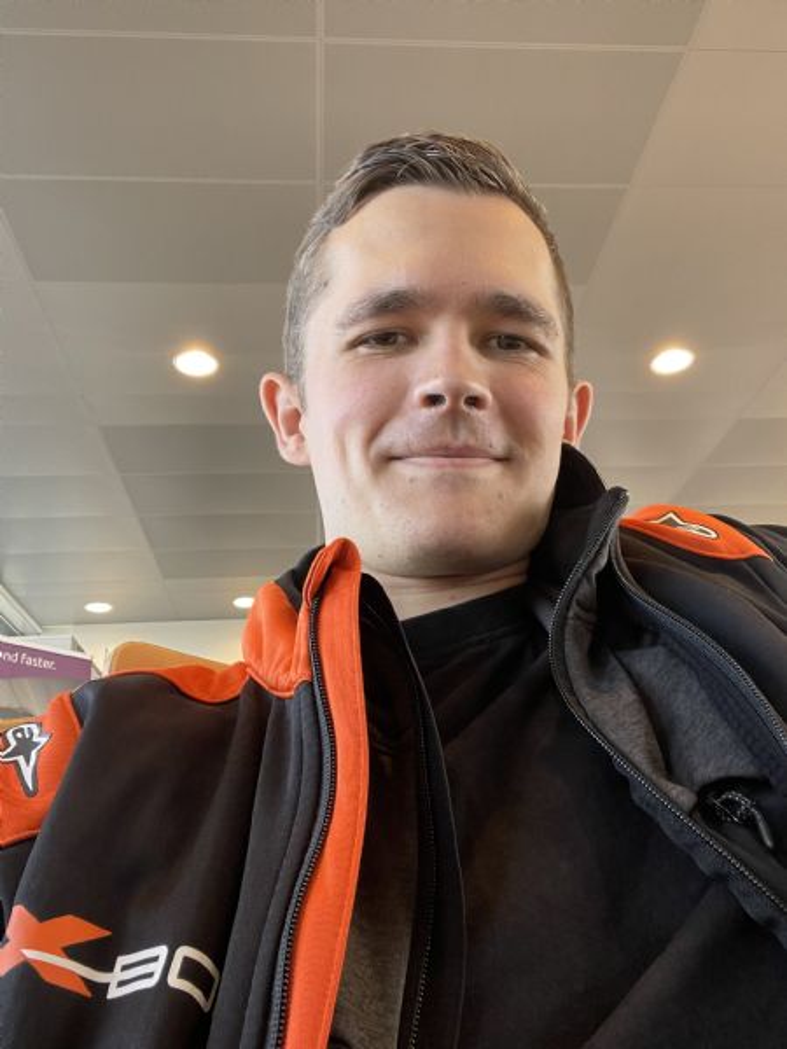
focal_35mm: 30
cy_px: 524
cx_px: 394
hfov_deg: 46.8
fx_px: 909
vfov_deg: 60.0
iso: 50
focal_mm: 2.71
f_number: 2.2
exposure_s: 1/50
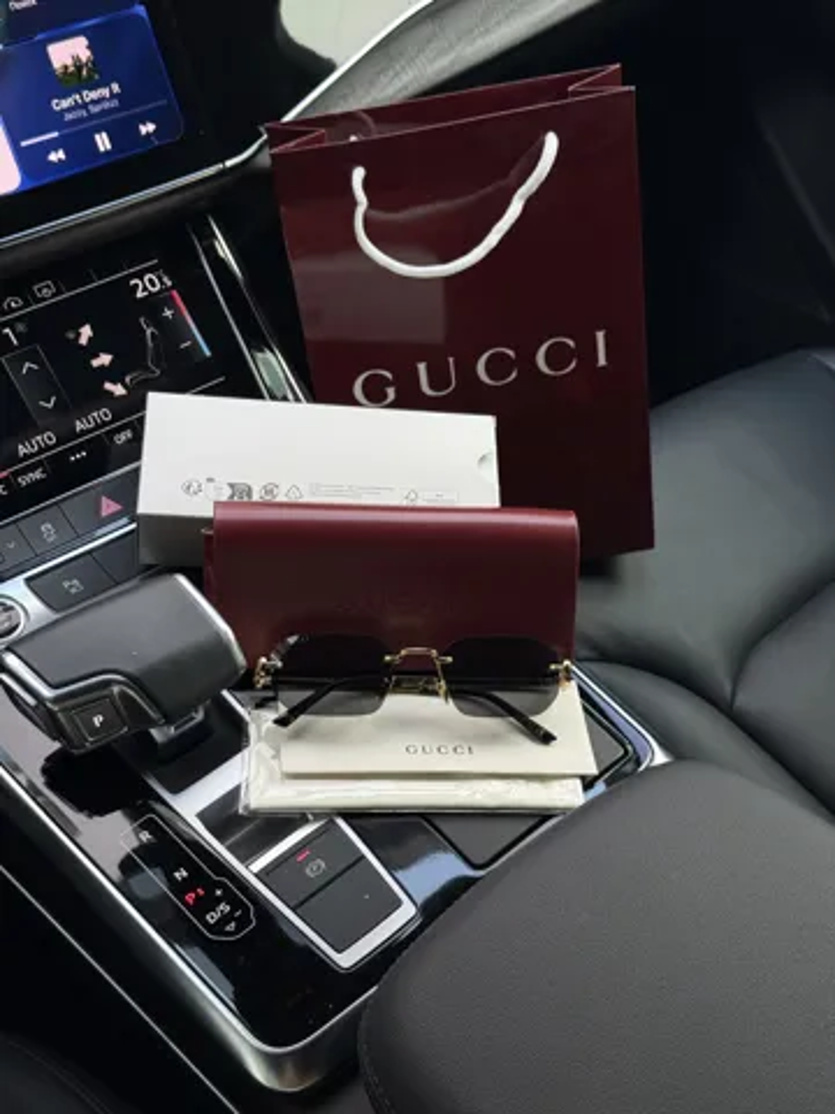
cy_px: 557
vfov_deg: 39.7
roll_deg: -2.5
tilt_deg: -42.6
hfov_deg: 30.3
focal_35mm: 48
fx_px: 1544
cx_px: 418
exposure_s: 1/152
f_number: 1.78
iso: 64
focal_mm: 6.76
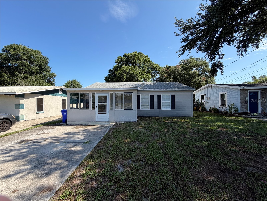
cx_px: 134
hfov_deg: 102.1
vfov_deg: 85.7
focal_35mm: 14
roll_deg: -0.1
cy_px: 100
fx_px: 108
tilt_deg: +0.2
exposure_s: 1/770
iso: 32
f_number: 2.2
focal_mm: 2.22
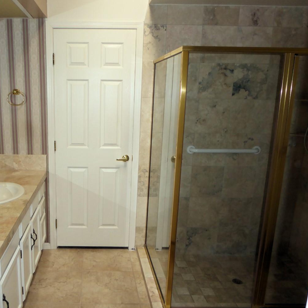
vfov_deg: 51.1
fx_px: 322
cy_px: 162
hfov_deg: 49.8
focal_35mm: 32
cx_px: 93
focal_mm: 4.3
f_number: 3.3
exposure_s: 1/60
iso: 200
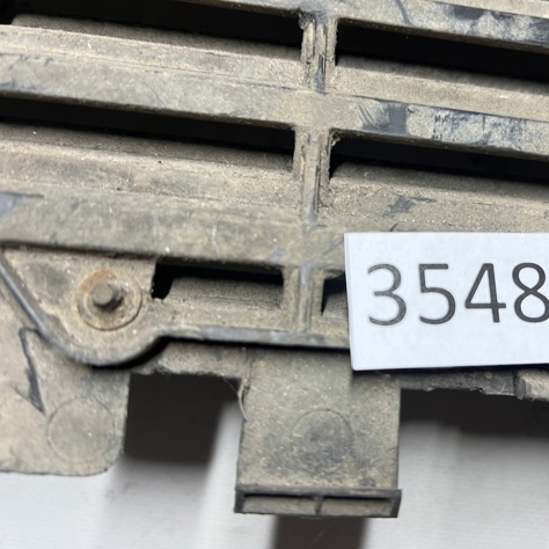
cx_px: 352
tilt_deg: -77.4
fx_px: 556
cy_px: 273
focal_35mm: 31
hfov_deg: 51.8
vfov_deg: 52.5
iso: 100
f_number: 1.5
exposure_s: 1/50
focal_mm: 5.7
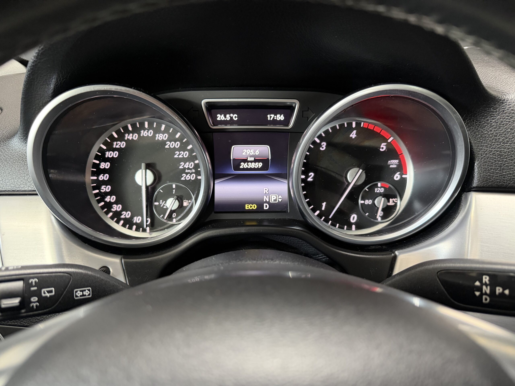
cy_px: 193
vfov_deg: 56.8
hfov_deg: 71.6
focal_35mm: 24
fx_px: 357
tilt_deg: -21.3
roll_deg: -0.9
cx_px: 258
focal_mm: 6.76
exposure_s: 1/37
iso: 800
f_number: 1.78
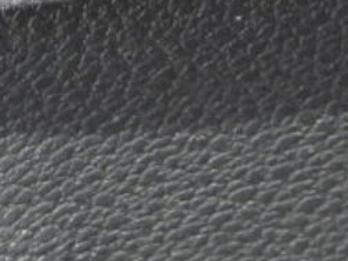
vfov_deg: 1.0
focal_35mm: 1494
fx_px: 15019
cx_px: -562
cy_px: 737
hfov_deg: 1.3
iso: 280
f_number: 4.5
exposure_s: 1/125
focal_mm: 42.2
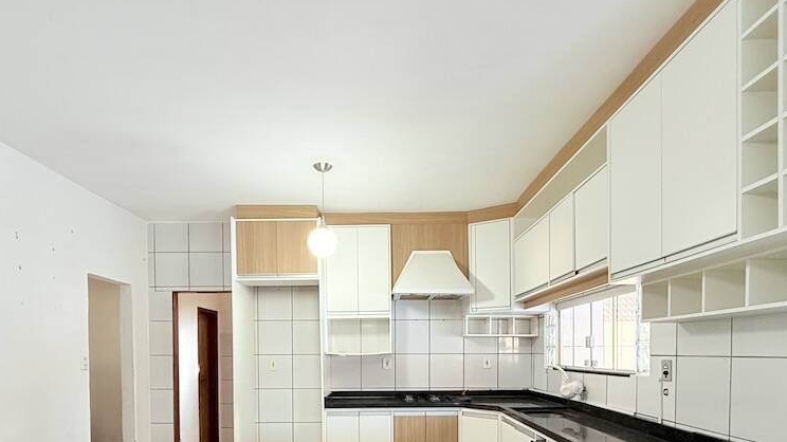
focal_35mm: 21
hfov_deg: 83.8
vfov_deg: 50.0
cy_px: 360
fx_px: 438
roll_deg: +0.0
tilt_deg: -0.5
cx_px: 385
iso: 320
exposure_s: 1/60
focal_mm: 2.22
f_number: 2.2
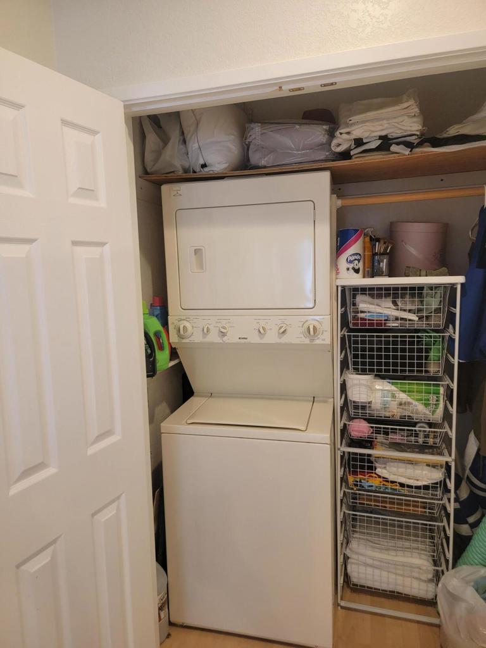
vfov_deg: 71.6
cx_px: 243
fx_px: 449
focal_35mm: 24
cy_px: 324
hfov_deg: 56.8
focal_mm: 6.7
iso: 320
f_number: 1.8
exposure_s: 1/120
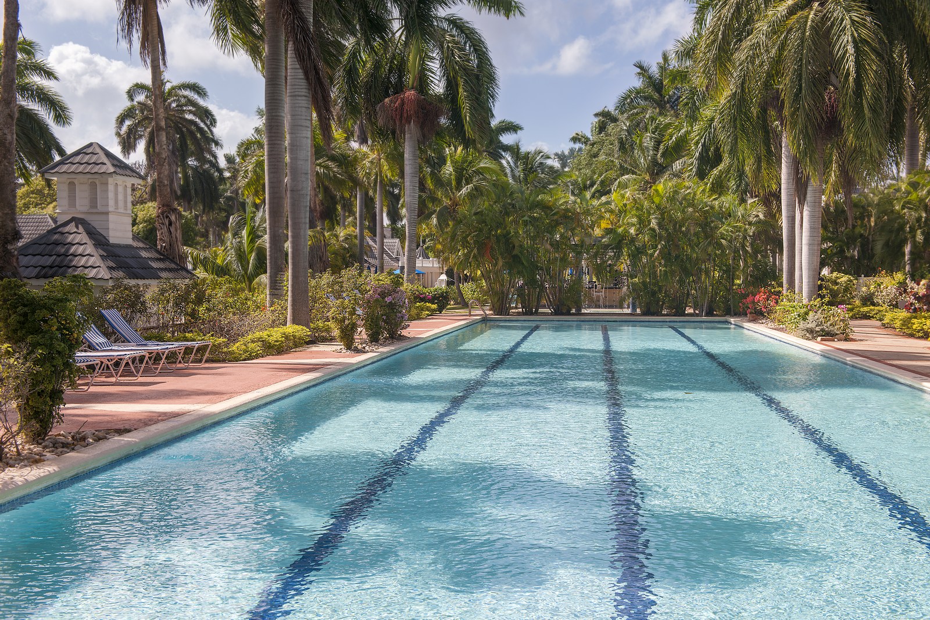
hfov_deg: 46.4
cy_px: 310
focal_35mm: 42
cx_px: 465
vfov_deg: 31.9
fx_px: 1085
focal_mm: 42
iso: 100
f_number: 6.3
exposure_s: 1/320
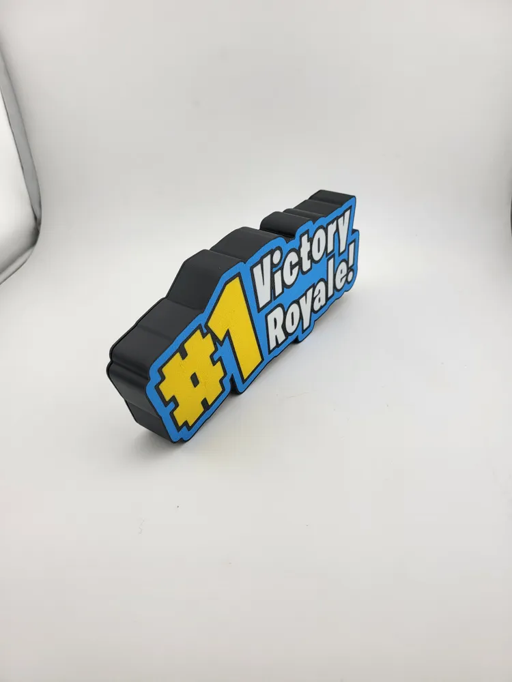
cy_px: 341
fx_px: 473
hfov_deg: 56.8
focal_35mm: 24
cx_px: 256
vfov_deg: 71.6
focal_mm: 5
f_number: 1.8
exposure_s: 1/560
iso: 40
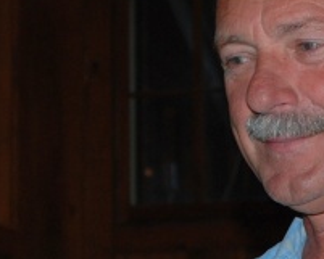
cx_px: 301
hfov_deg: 8.6
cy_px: 353
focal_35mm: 222
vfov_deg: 6.9
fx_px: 2134
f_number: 4.2
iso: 200
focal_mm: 31
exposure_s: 1/60
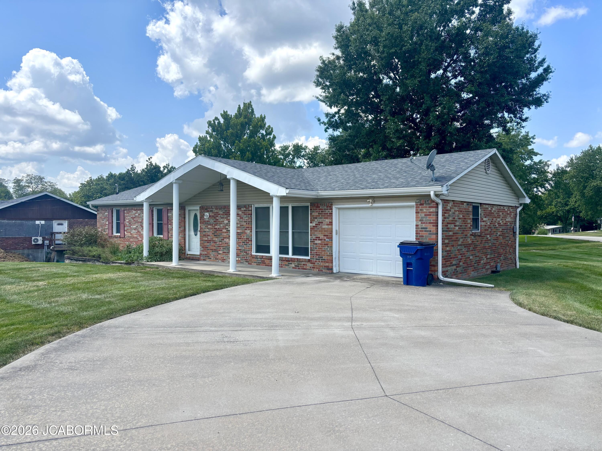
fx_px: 452
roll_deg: -0.5
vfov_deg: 53.1
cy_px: 226
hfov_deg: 67.3
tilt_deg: -0.7
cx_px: 301
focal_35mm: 26
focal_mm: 5.96
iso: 50
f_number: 1.6
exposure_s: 1/3106
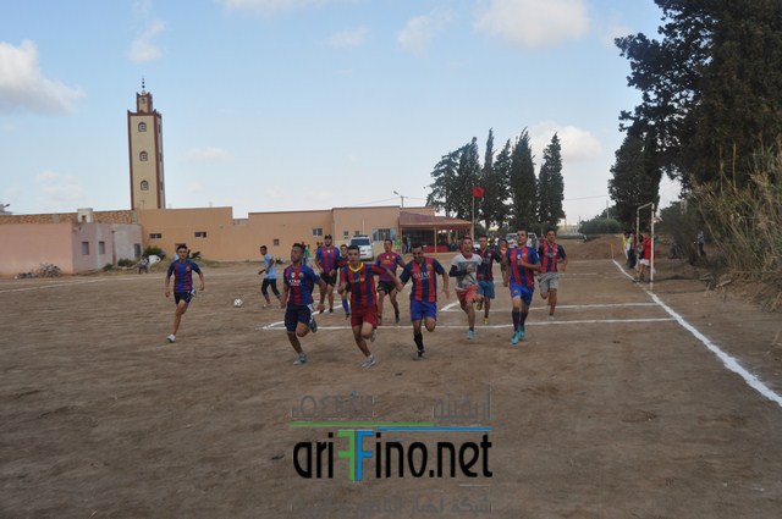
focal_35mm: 39
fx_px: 846
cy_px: 260
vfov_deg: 34.1
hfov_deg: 49.6
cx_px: 391
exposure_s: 1/200
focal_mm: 26
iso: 200
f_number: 10
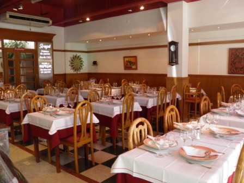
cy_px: 92
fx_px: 211
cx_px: 122
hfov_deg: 60.0
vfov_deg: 46.8
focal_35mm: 30
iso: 100
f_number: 3
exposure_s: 1/30
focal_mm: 5.5
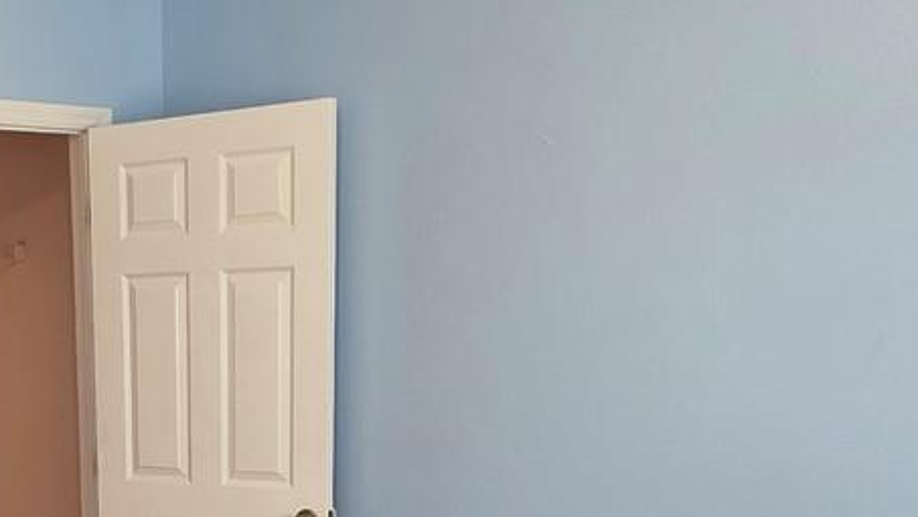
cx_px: 45
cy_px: 598
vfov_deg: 22.3
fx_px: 1217
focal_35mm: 50
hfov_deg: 37.8
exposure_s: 1/120
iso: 160
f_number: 1.9
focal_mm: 2.2
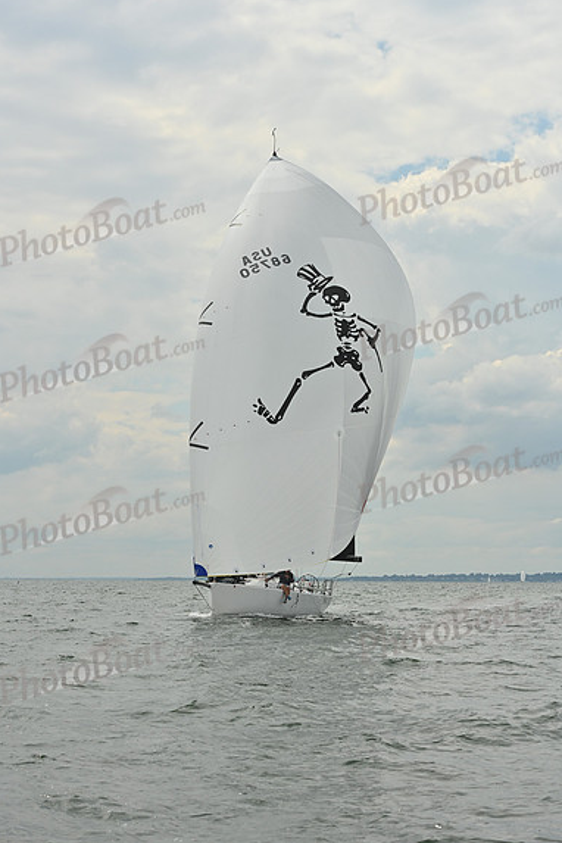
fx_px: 1943
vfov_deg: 24.5
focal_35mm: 83
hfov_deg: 16.5
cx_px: 282
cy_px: 421
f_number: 11
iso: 320
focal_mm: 82
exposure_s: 1/1250
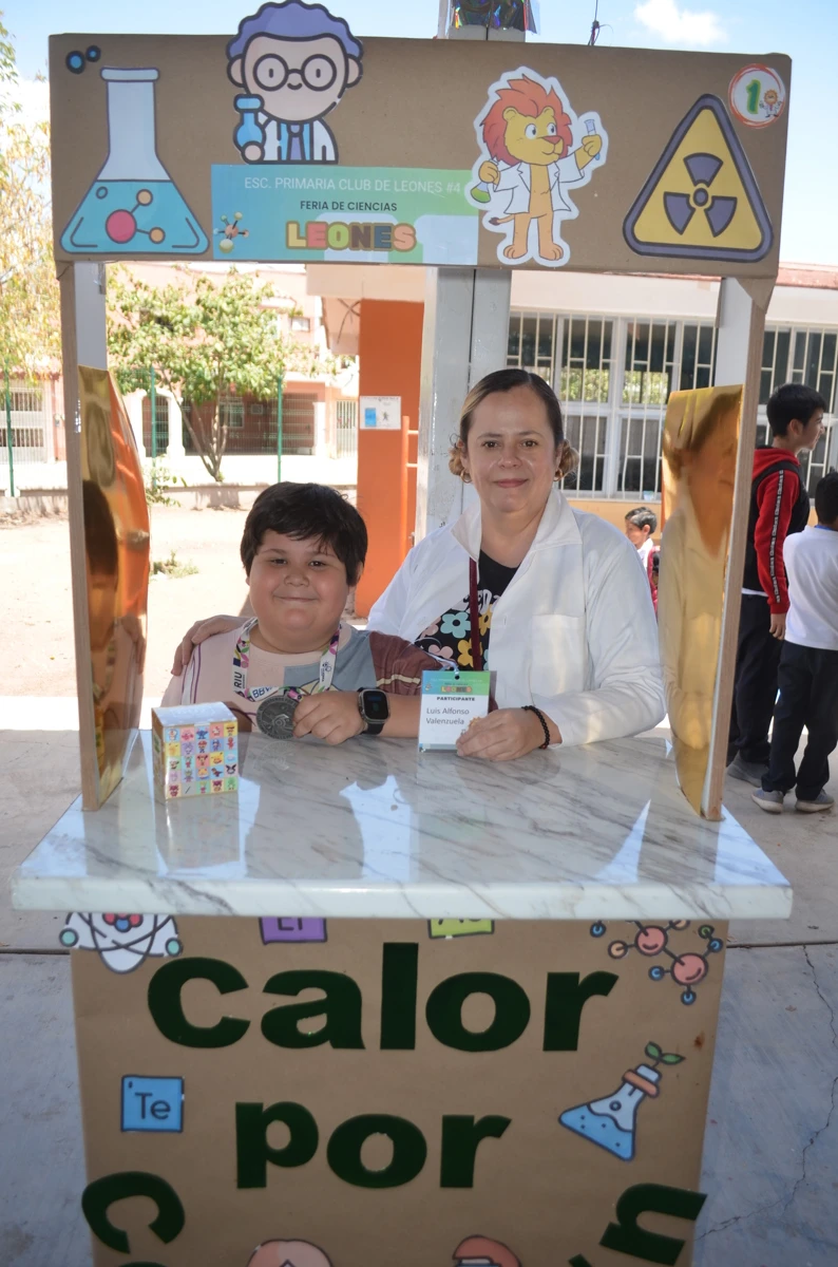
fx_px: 948
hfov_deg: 47.7
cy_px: 634
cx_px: 419
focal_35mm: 27
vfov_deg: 67.5
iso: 100
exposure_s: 1/200
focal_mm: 18
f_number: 4.5
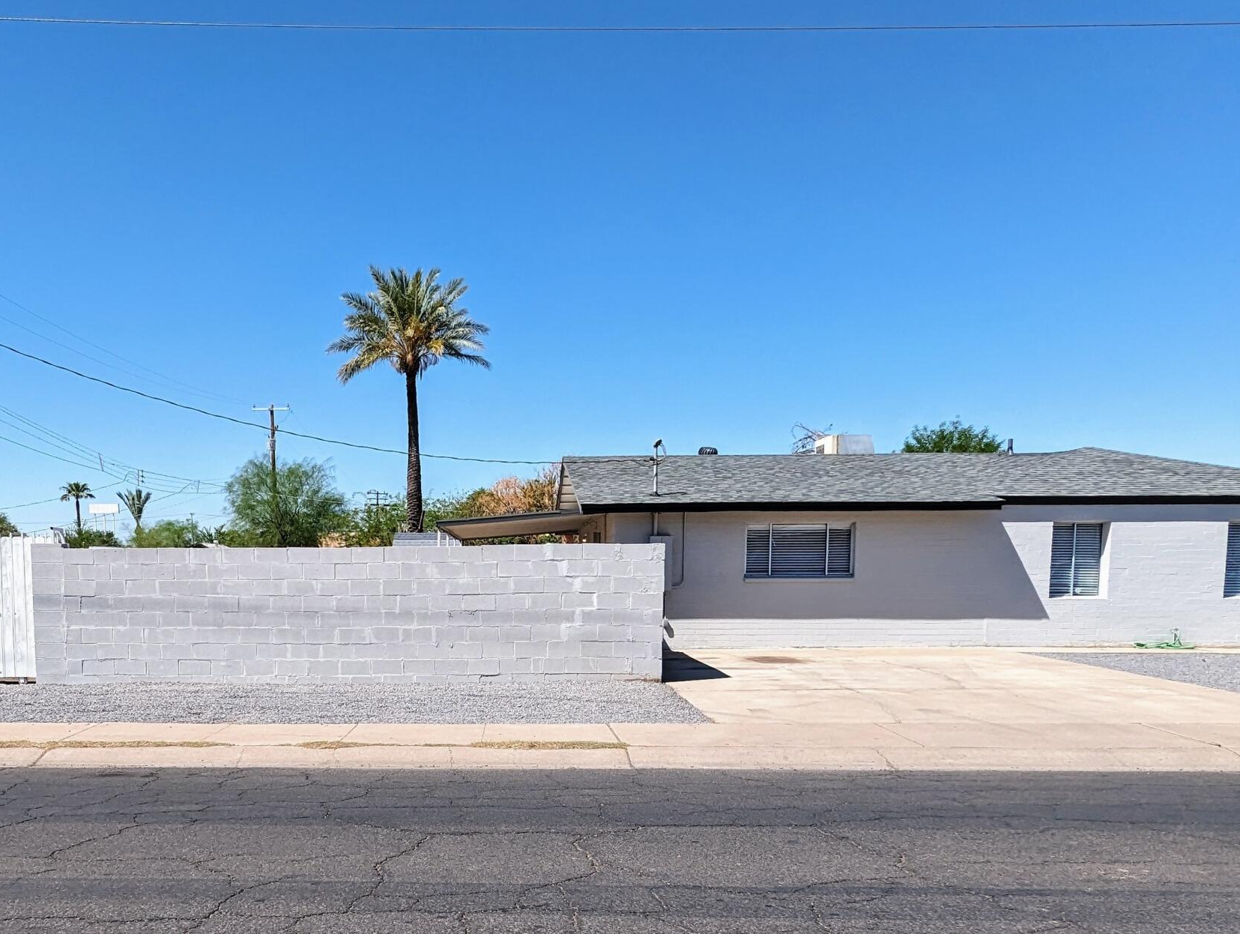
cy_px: 679
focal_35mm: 29
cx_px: 462
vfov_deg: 46.9
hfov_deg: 60.7
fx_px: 1040
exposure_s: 1/1453
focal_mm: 2.35
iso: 50
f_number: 2.2
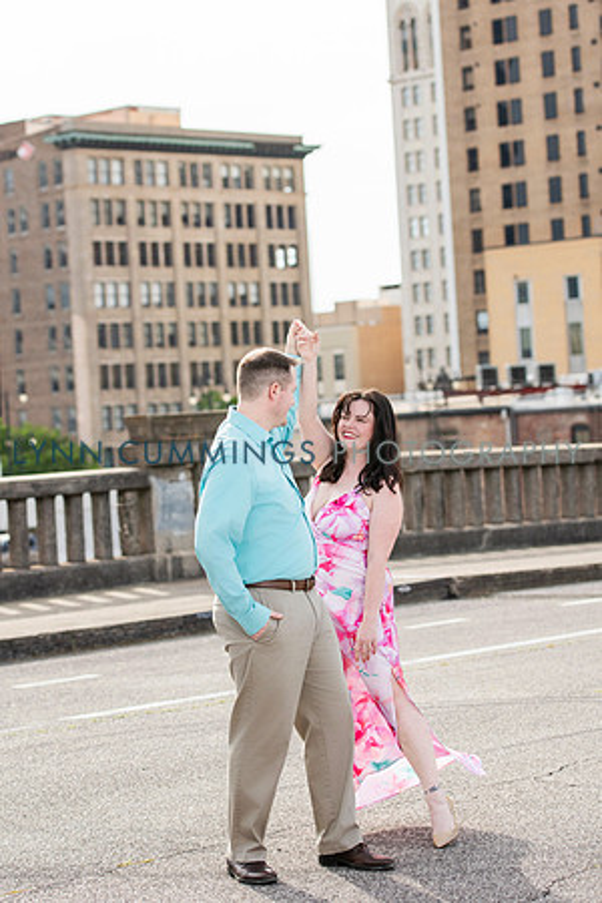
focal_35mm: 75
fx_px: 1881
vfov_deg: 27.0
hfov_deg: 18.2
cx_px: 301
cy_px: 452
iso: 320
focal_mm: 75
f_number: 3.5
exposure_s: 1/2500
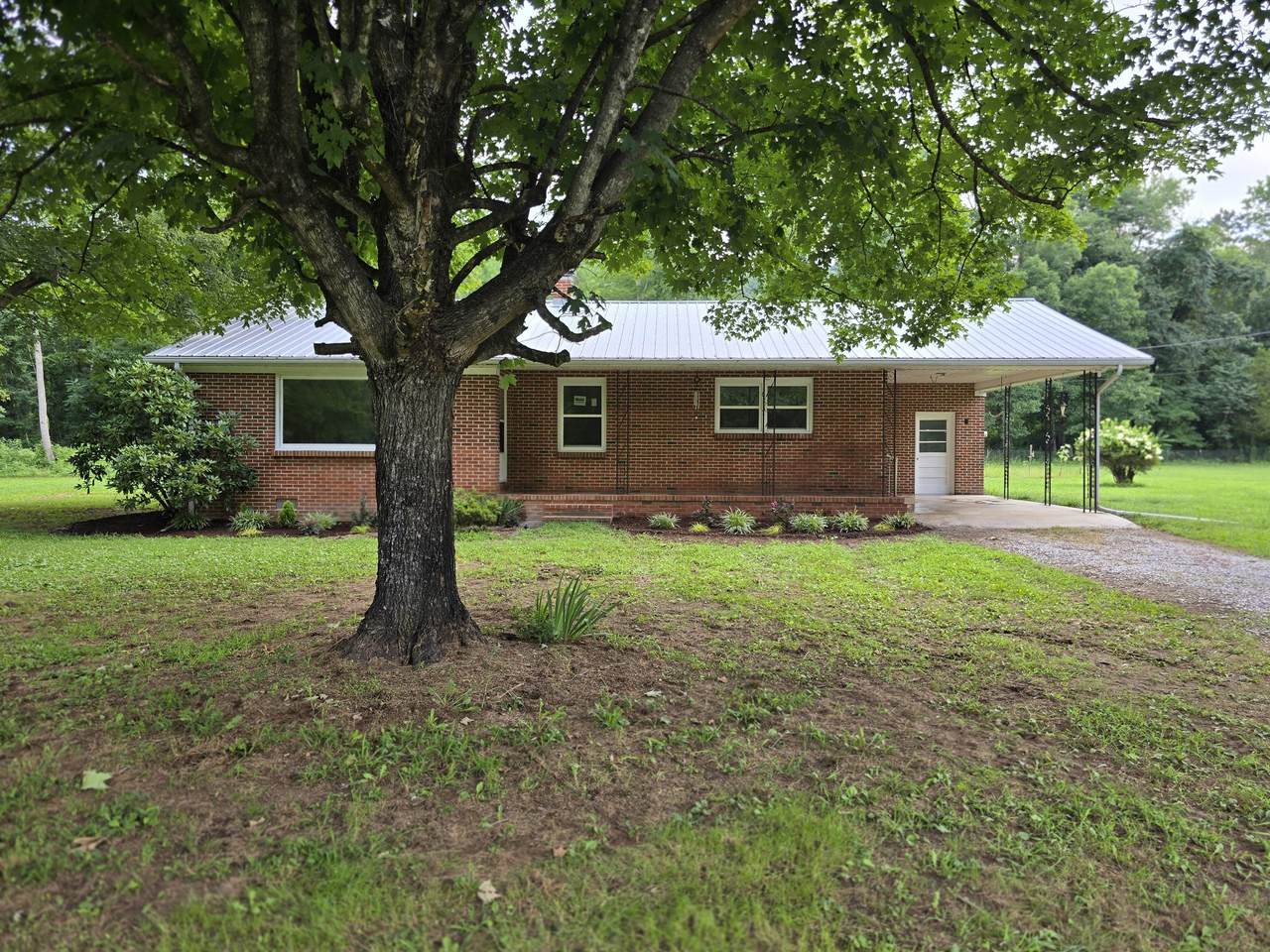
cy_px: 476
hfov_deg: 73.9
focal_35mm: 23
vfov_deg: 58.9
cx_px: 635
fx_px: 844
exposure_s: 1/120
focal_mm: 6.3
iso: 16
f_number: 1.7
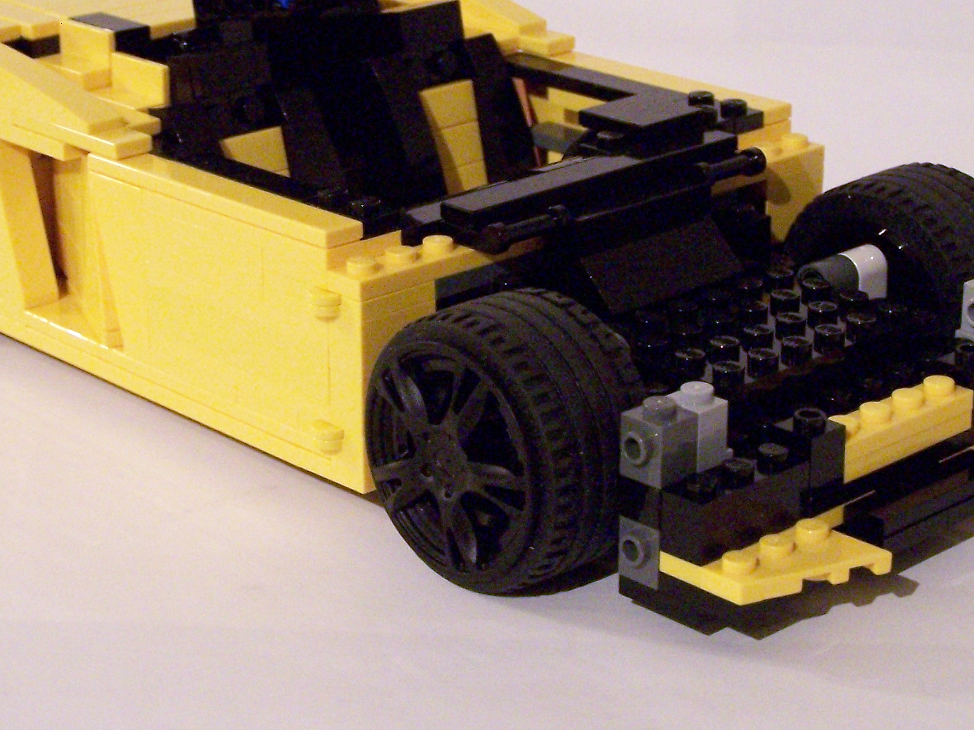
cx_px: 436
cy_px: 242
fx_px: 2645
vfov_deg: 15.7
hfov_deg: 20.9
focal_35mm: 94
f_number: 3.1
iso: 400
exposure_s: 1/8
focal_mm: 9.3
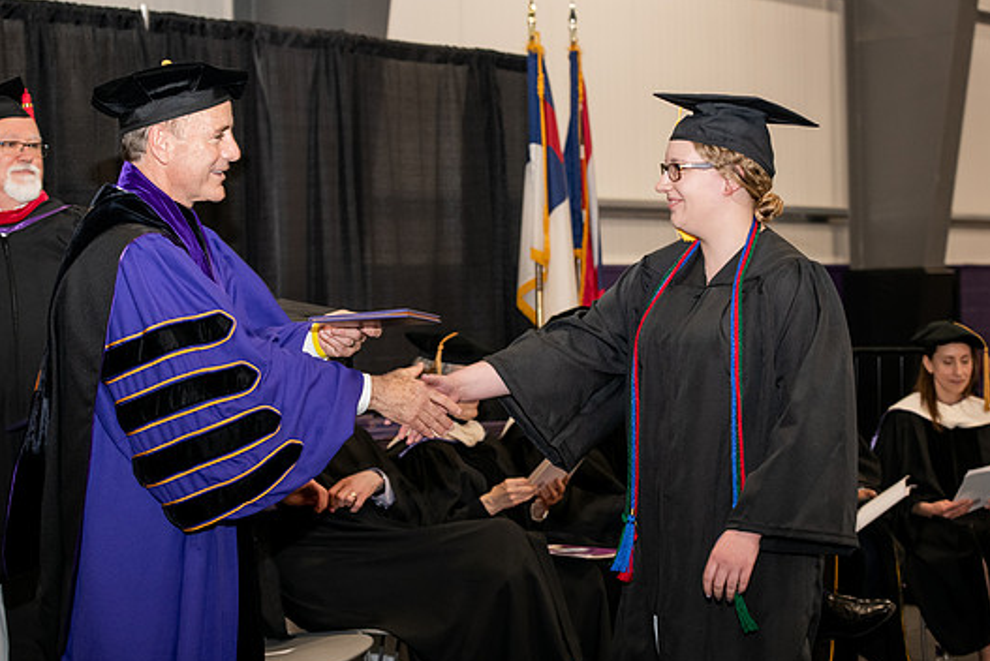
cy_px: 313
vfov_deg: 17.7
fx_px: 2119
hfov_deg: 26.3
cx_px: 526
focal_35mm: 77
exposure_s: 1/200
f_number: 5
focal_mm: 70
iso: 2000
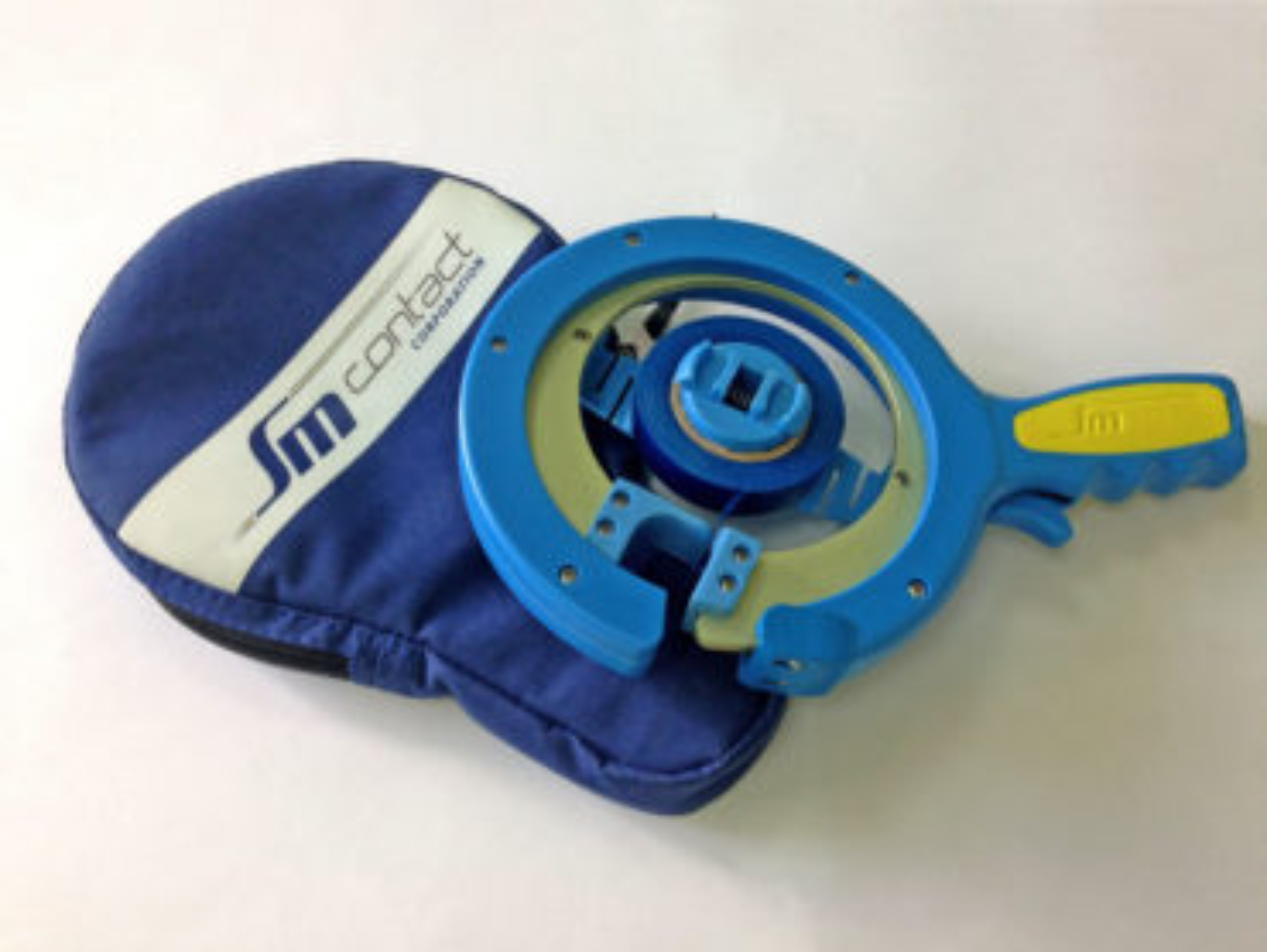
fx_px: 1209
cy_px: 476
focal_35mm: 33
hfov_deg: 55.3
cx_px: 634
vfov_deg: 43.0
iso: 64
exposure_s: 1/60
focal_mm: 4.12
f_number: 2.4
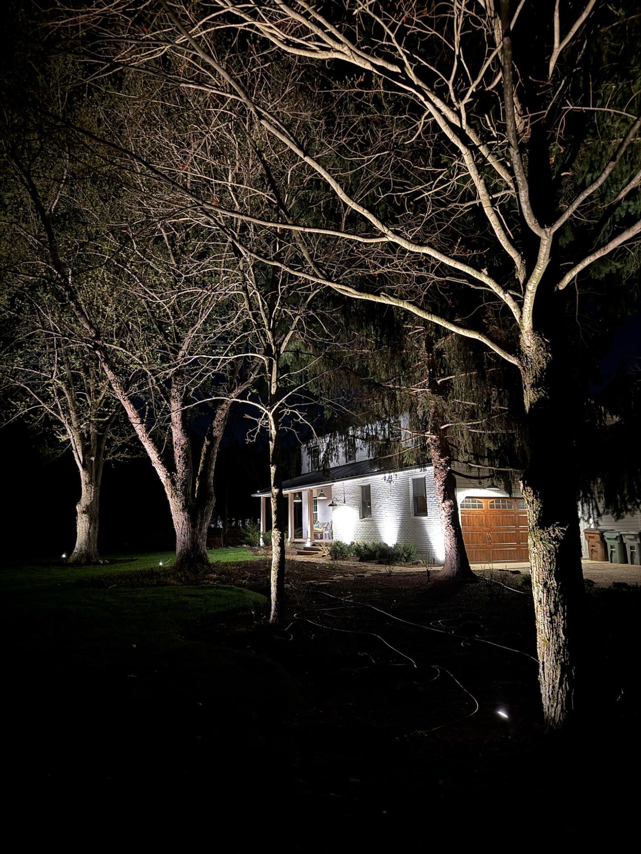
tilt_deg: +9.7
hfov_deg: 56.8
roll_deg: +1.4
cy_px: 427
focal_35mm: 24
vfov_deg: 71.6
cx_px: 320
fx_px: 593
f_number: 1.78
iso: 1250
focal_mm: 6.76
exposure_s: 1/5
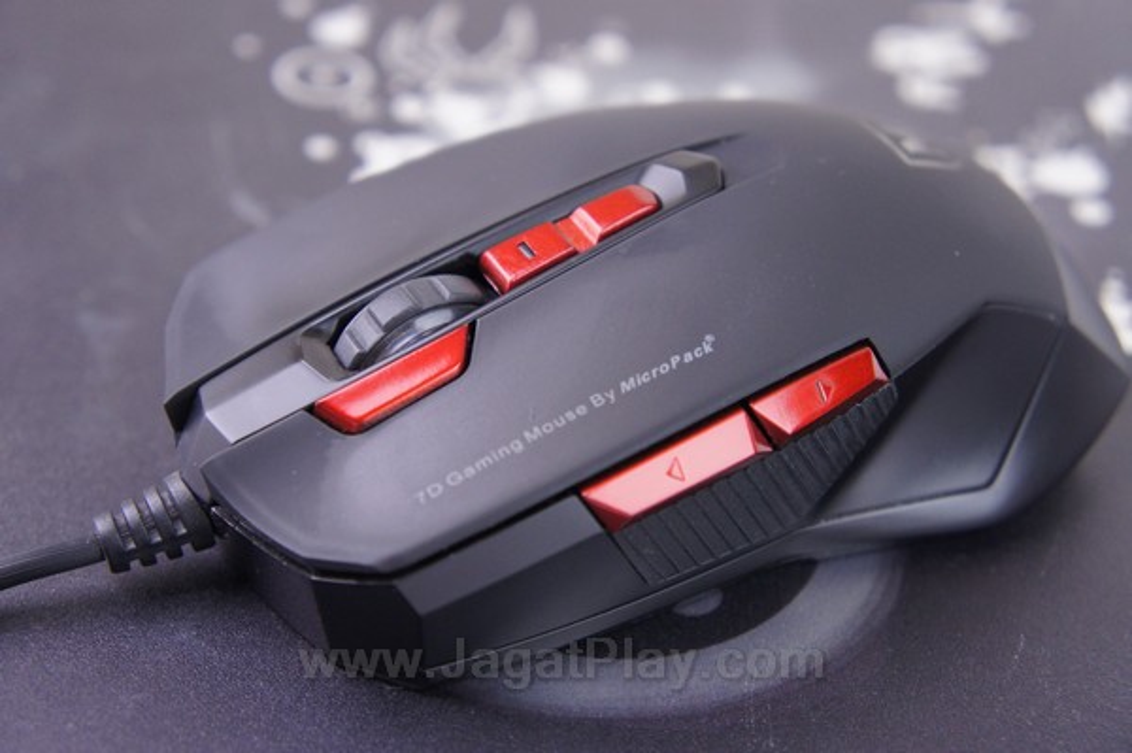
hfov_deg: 35.1
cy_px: 376
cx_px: 566
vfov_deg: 23.7
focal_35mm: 57
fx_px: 1791
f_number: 4.5
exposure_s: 1/60
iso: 1250
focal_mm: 38
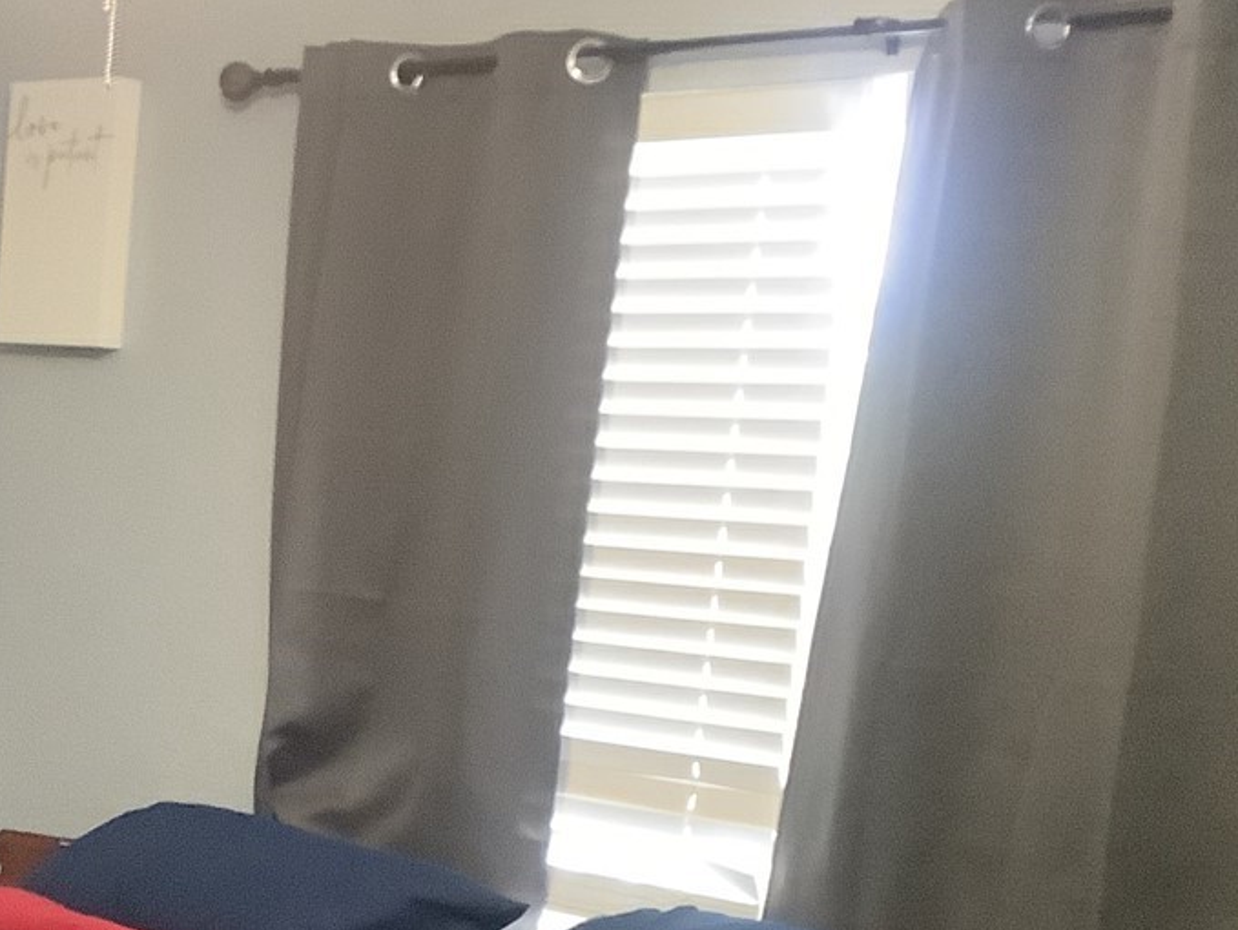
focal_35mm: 73
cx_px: 73
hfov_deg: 25.6
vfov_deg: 19.6
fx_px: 2612
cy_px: 915
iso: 640
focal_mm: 3.3
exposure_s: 1/30
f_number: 2.4
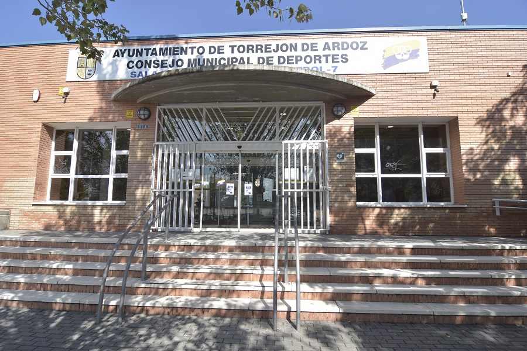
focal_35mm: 18
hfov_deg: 90.0
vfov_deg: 67.4
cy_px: 176
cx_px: 264
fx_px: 263
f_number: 8
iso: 200
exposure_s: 1/250
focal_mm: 12
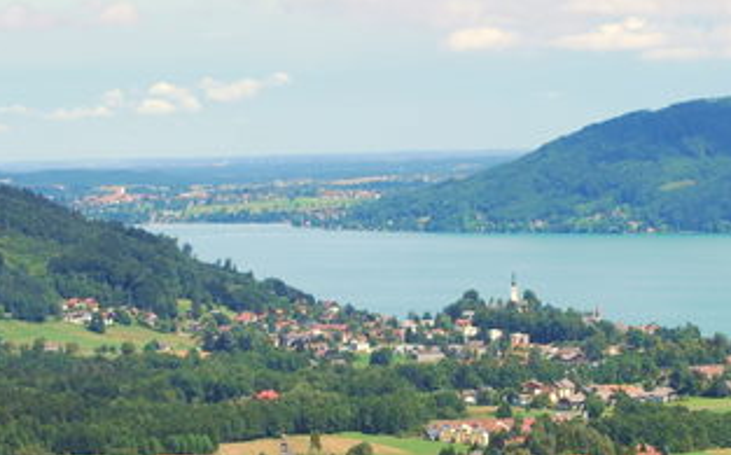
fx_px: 3424
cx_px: 585
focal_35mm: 172
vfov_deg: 7.6
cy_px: 289
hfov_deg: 12.1
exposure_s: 1/320
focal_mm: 55
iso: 200
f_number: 9
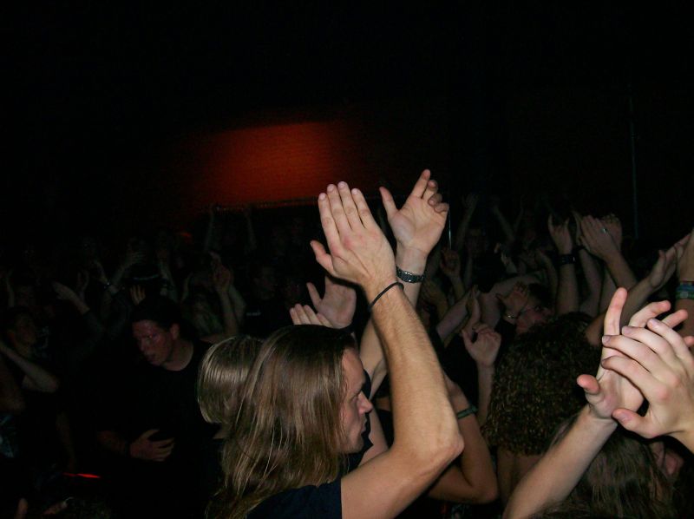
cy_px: 260
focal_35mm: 36
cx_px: 347
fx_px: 721
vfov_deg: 39.6
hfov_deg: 51.4
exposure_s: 1/64
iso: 140
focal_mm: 6
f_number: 2.7
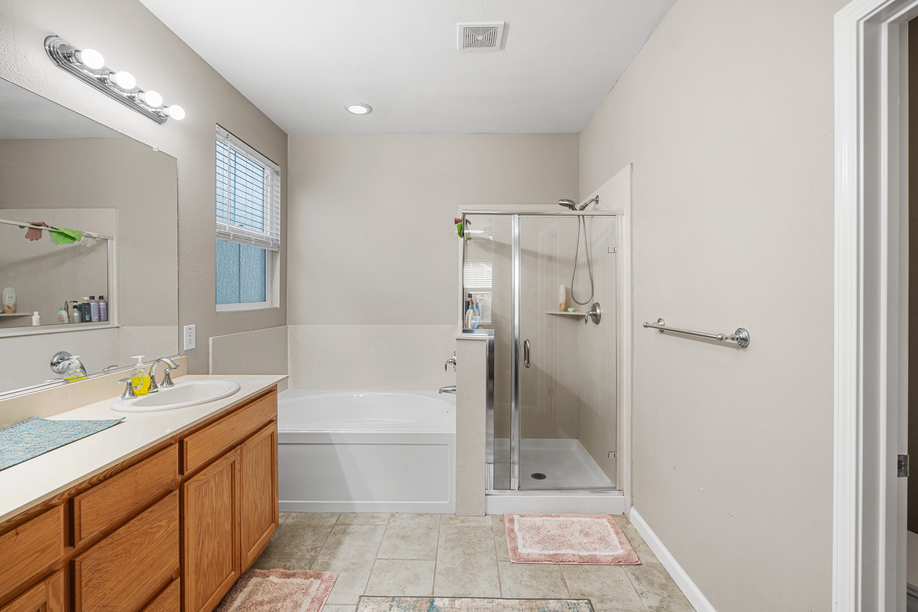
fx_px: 408
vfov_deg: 73.7
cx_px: 459
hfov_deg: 96.7
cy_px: 306
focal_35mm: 16
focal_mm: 16
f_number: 4
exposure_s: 1/50
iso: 250
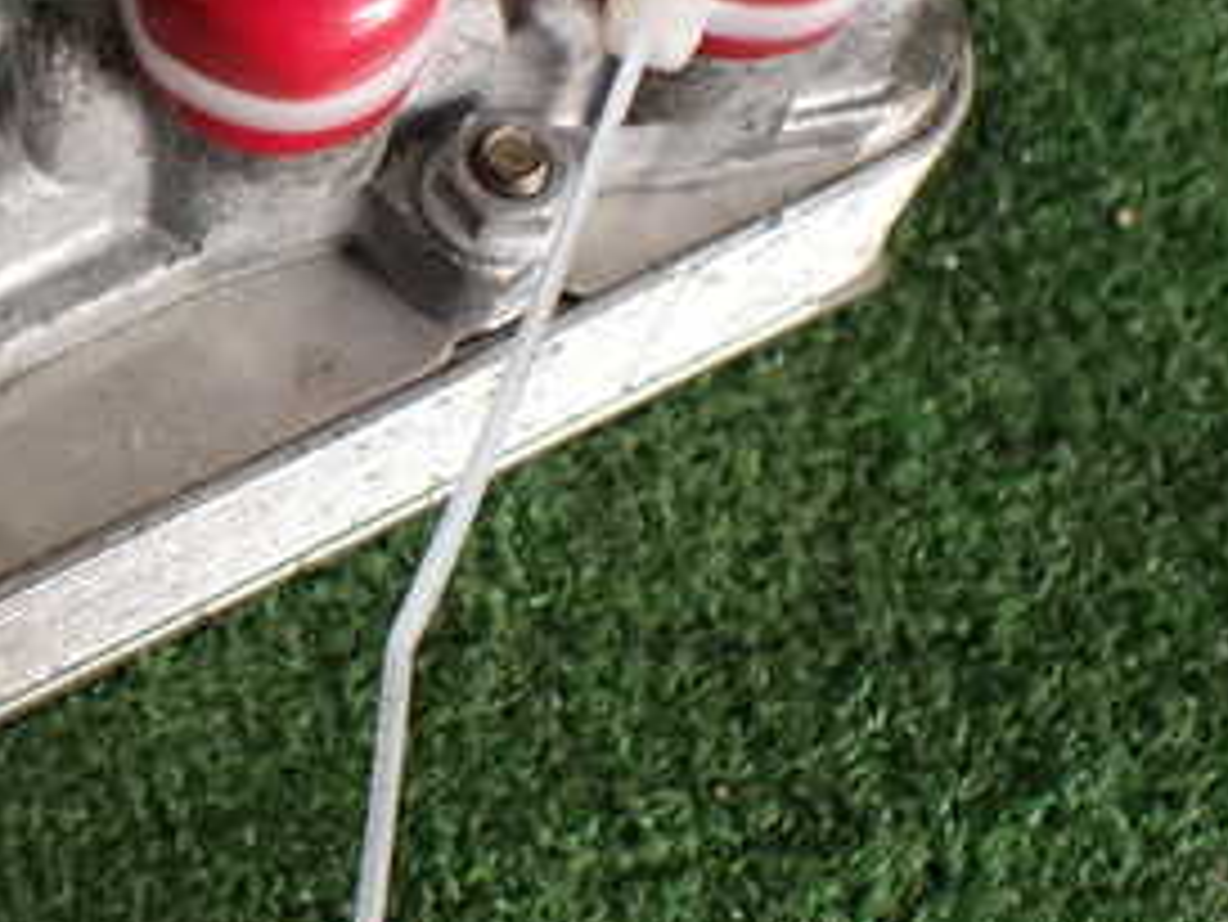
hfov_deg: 27.9
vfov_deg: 22.0
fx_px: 2342
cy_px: 202
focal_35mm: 66
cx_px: 45
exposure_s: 1/125
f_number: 2.3
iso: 320
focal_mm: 5.4
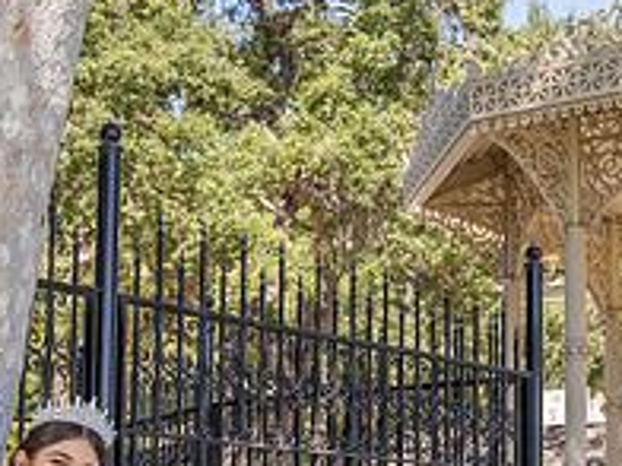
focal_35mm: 93
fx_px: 1671
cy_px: 498
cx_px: 198
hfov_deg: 21.0
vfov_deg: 15.5
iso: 125
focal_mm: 24
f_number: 4.5
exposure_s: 1/200
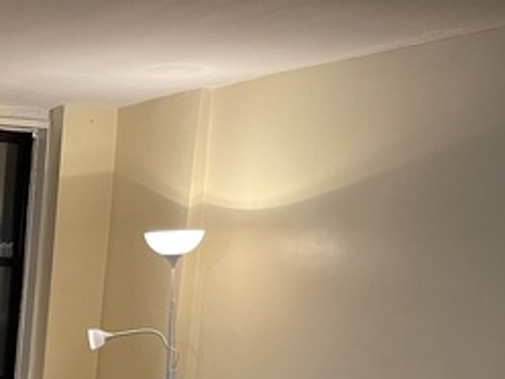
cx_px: -170
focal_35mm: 70
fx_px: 1021
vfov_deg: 19.8
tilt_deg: -11.6
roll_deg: -1.5
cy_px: 452
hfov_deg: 24.0
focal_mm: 5.1
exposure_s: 1/60
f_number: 1.6
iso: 500
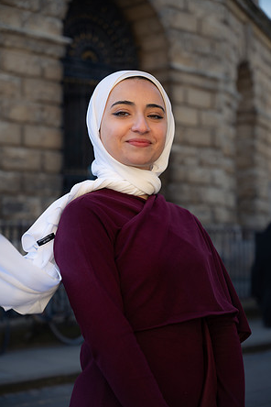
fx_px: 802
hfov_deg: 19.2
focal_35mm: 71
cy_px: 202
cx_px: 135
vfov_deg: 28.5
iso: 100
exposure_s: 1/250
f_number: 4
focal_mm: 70
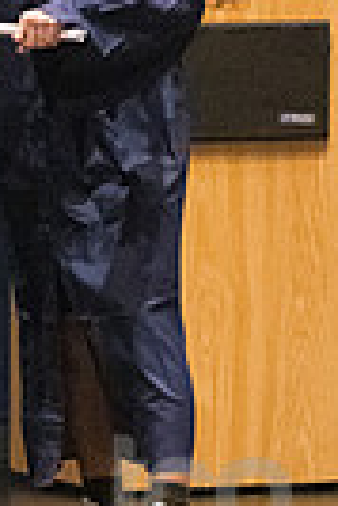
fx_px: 8666
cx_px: -215
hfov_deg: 2.2
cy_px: 126
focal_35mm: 617
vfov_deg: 3.3
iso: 8000
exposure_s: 1/250
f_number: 4.5
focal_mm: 122
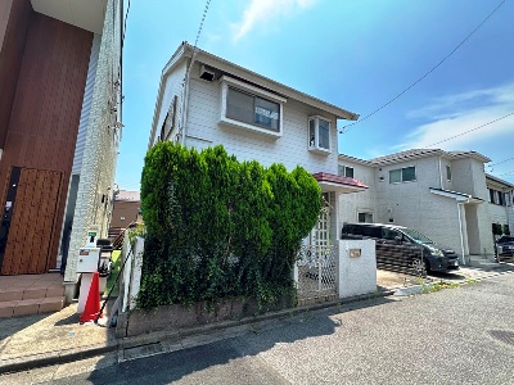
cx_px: 257
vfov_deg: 85.7
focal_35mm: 14
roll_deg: -0.6
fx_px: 208
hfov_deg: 102.1
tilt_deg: +8.6
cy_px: 192
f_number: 2.2
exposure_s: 1/849
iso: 50
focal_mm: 2.22
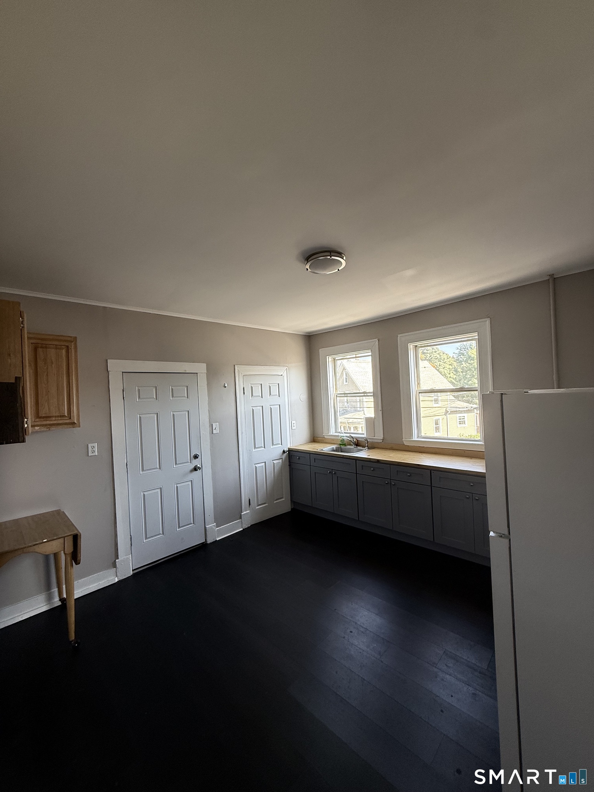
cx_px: 297
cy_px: 396
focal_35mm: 14
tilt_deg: +1.0
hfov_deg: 85.7
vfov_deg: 102.1
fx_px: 320
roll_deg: +0.5
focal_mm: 2.22
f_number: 2.2
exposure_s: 1/99
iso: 125
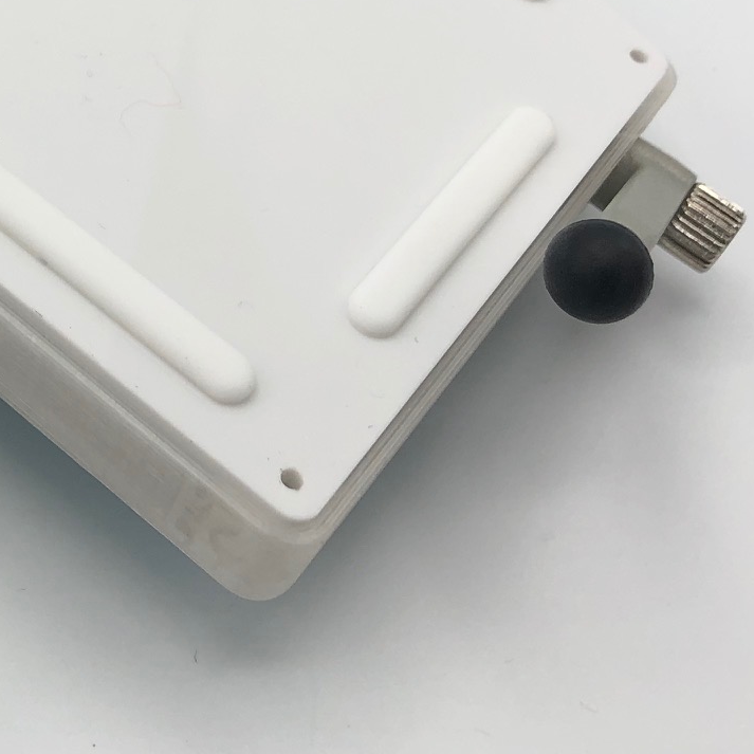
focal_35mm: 70
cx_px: -72
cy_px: 39
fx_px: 1725
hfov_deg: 23.2
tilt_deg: -48.1
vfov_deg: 23.8
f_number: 1.8
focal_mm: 4
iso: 20
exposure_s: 1/694
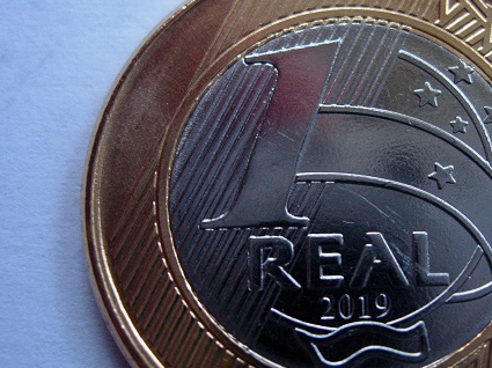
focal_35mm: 58
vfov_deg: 25.2
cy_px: 212
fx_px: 824
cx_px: 342
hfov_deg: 32.9
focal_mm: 7.8
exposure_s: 1/32
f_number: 2.8
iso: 188
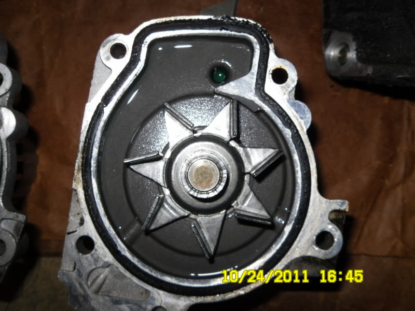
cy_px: 156
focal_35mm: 35
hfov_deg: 52.6
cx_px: 208
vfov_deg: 40.7
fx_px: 420
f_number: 8.2
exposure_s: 1/45
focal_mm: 6.3
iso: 80
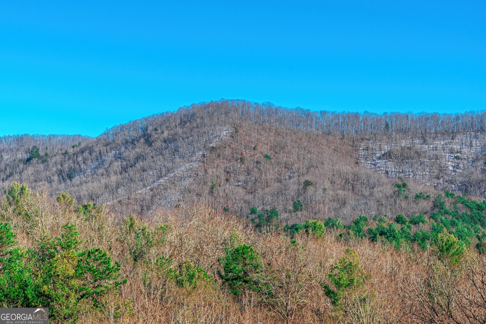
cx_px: 243
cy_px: 162
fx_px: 1417
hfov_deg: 19.5
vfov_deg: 13.0
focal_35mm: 105
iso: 360
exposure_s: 1/500
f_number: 11
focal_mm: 70
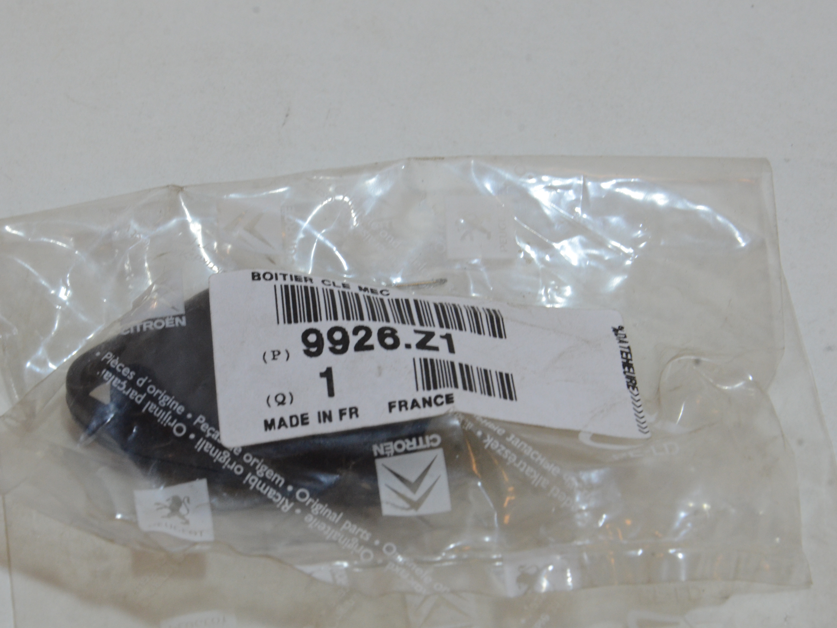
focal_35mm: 172
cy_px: 314
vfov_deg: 8.7
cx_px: 397
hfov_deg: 11.5
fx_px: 4148
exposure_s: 1/50
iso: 1250
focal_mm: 105
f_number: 18
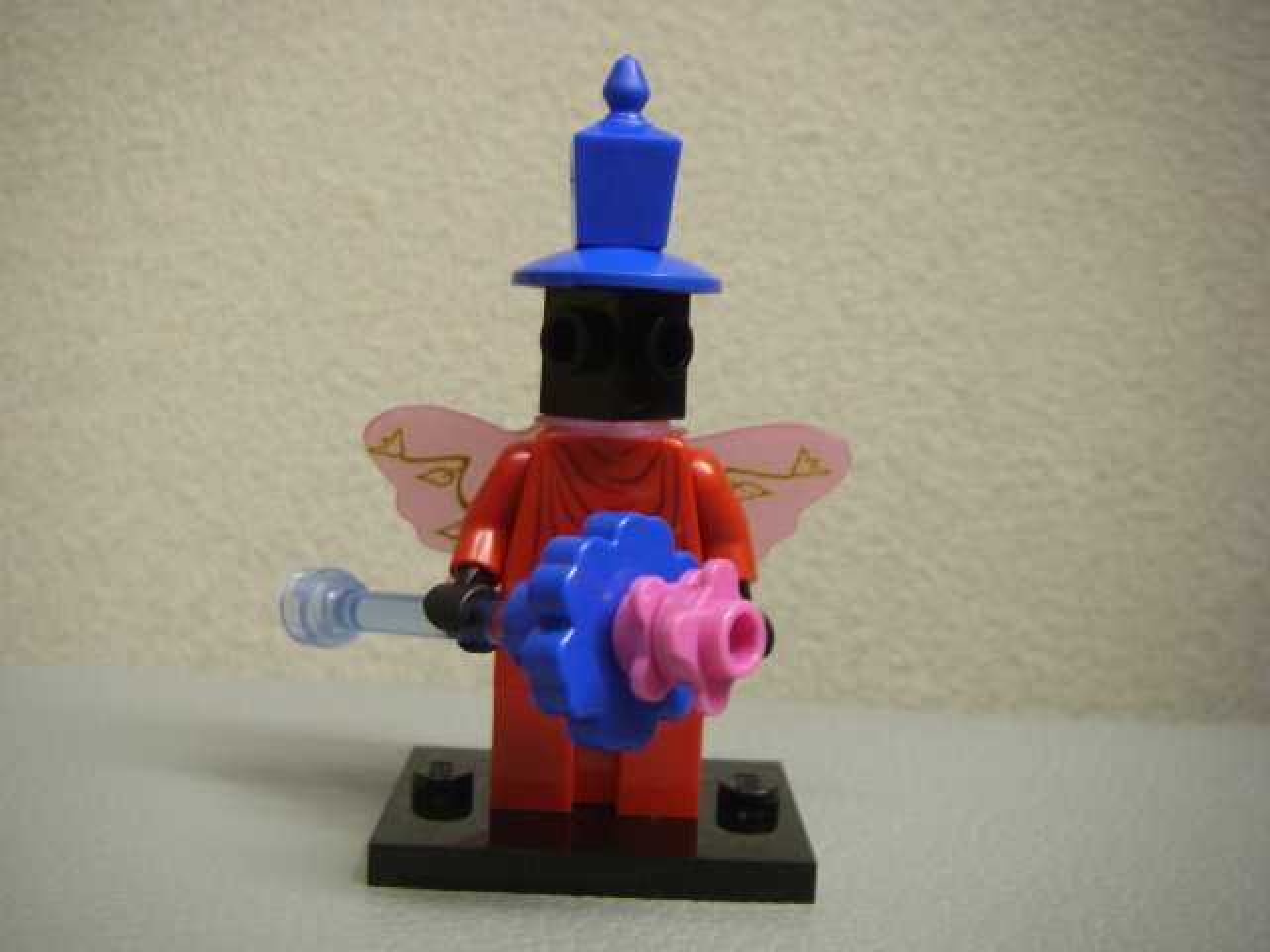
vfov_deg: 37.7
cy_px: 476
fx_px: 1394
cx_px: 635
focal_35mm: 38
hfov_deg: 49.0
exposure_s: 1/5
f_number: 3.3
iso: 160
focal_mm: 6.3
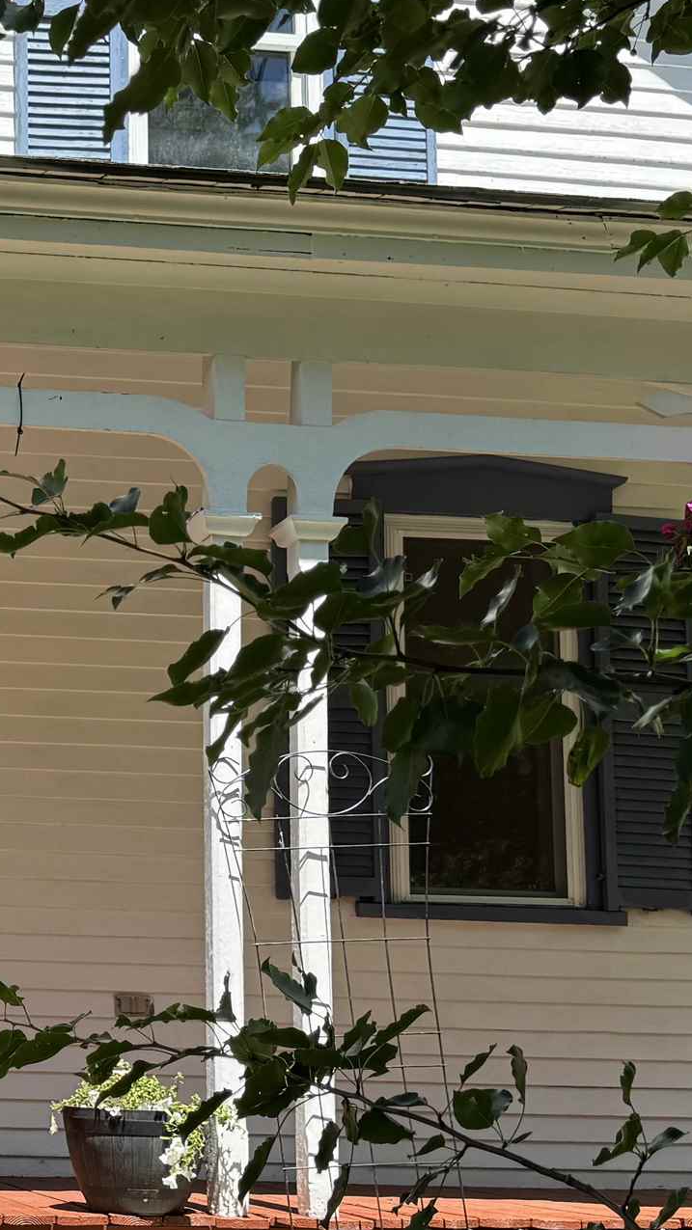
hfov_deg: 17.8
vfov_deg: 33.0
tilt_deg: +6.2
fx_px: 2056
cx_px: -224
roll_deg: -1.1
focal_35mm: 63
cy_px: 827
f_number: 1.78
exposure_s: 1/1678
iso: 80
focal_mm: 6.76
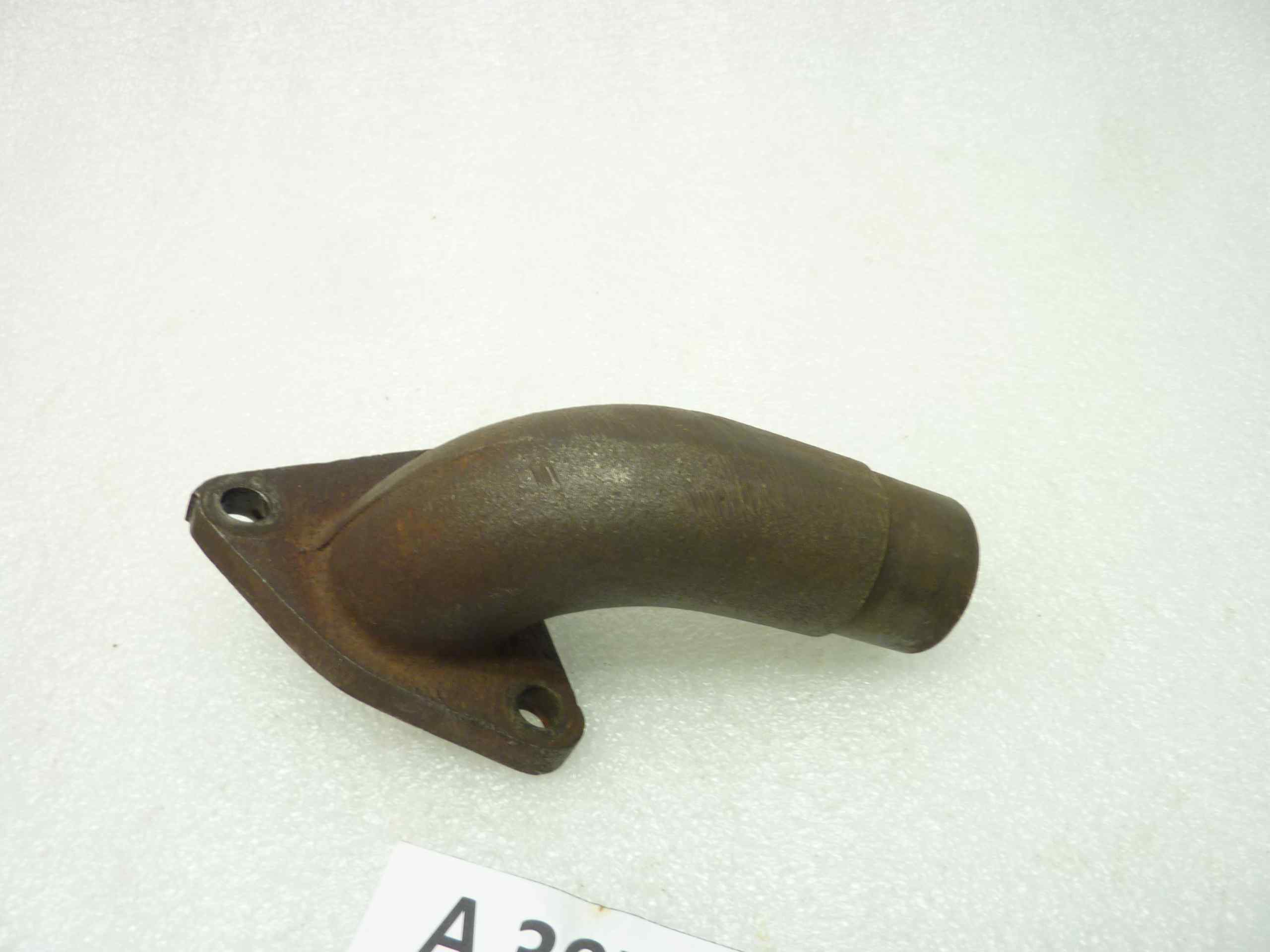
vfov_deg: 54.9
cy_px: 476
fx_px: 917
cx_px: 635
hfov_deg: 69.4
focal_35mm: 25
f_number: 3.3
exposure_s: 1/13
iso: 80
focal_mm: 4.1
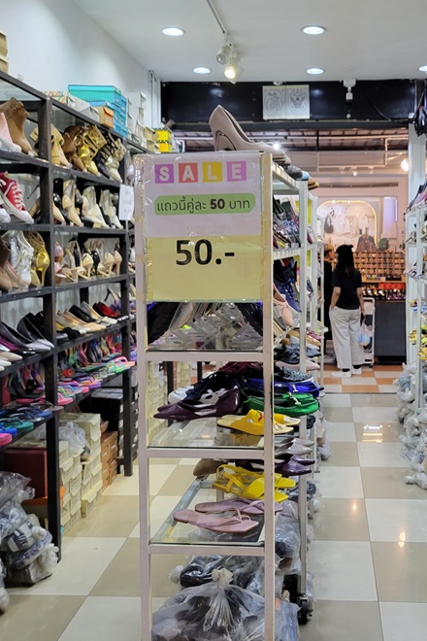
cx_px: 286
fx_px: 729
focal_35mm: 41
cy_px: 283
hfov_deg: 32.3
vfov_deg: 47.3
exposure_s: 1/100
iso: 200
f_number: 1.8
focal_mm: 5.4
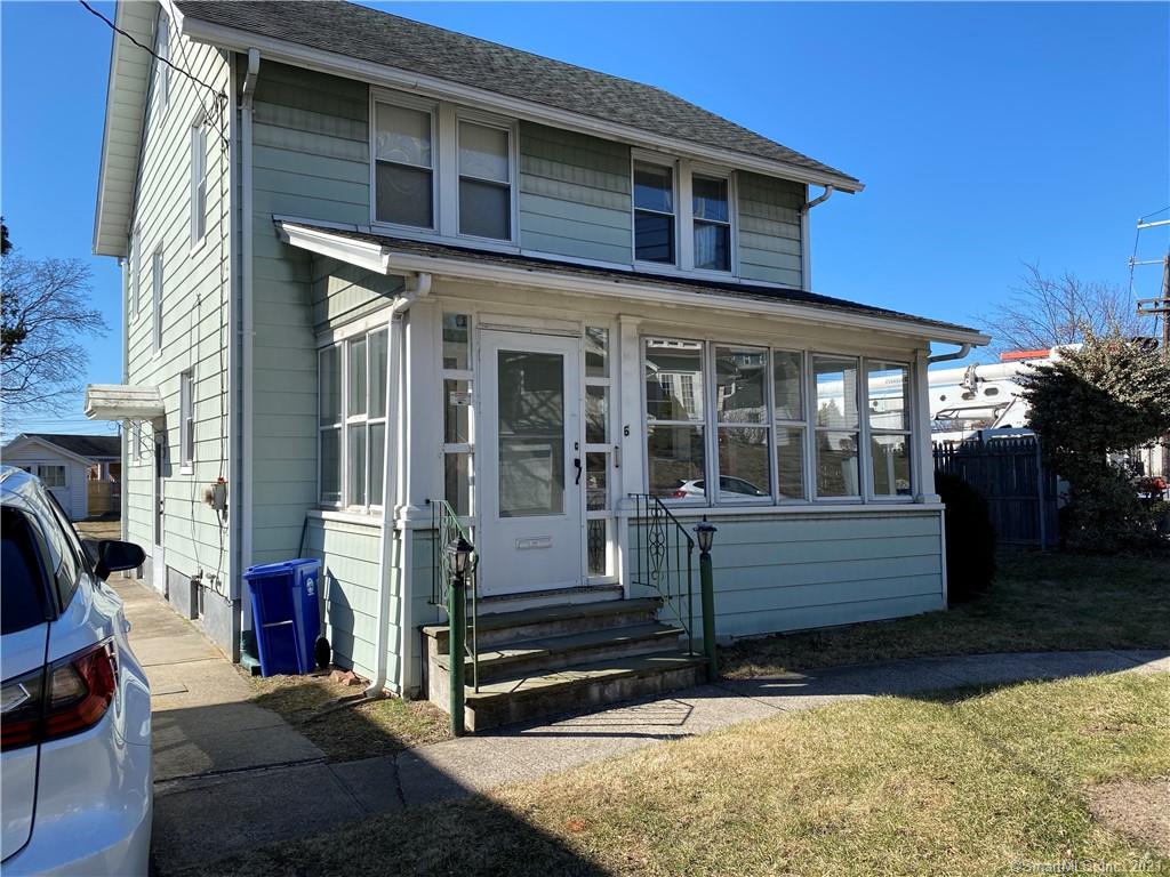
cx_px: 585
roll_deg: -0.7
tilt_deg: +2.2
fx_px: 879
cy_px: 438
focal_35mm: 26
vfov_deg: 53.1
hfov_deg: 67.3
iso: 32
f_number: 1.8
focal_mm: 4.25
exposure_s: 1/1866
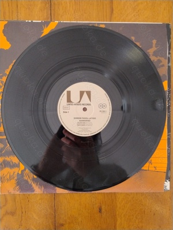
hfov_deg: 57.0
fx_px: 159
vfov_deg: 71.5
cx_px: 86
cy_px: 115
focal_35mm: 24
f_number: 1.8
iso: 1209
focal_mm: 5.56
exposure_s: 1/50
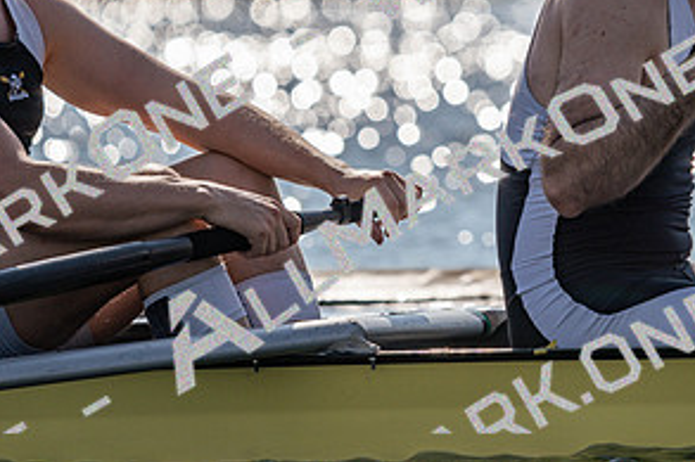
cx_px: 650
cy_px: 27
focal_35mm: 745
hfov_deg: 2.8
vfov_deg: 1.8
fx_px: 14374
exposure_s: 1/1600
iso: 125
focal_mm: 376
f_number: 6.3
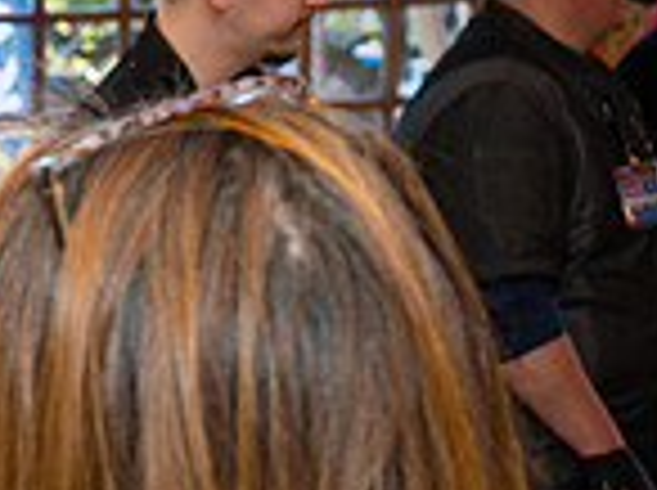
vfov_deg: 11.0
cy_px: 450
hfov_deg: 13.0
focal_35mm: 134
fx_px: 2539
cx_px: -608
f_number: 4.5
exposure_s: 1/200
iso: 640
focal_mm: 35
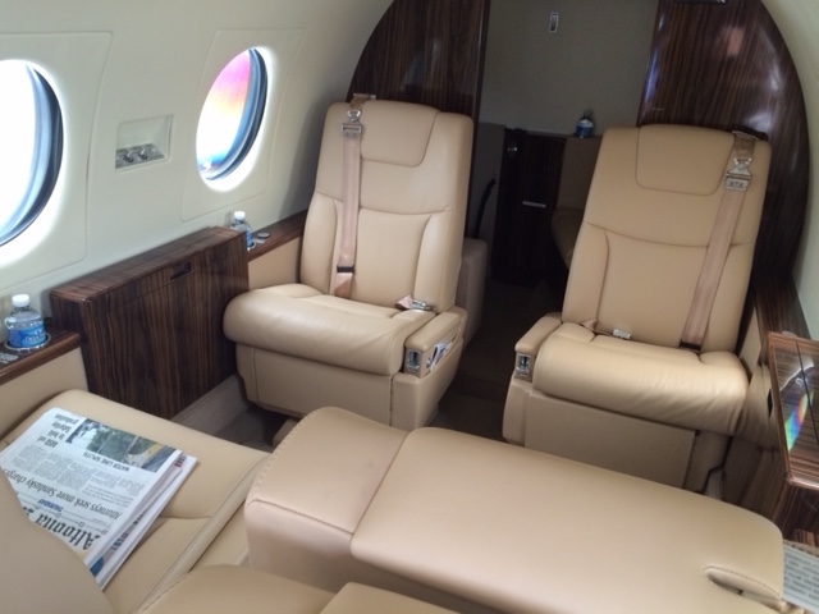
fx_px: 686
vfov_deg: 48.2
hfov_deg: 61.7
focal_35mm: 29
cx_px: 410
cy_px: 307
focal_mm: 4.15
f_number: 2.2
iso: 125
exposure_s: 1/30
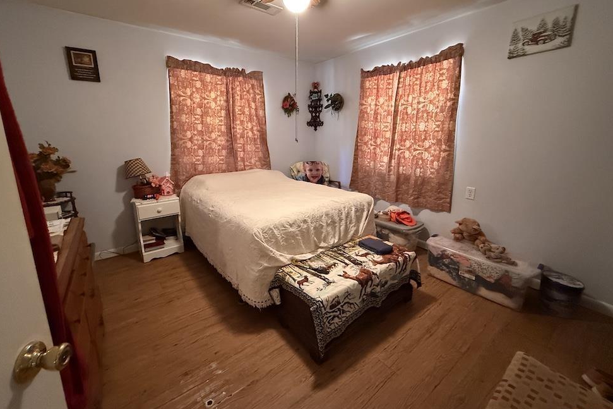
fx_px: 255
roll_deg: +0.1
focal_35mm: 15
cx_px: 302
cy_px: 186
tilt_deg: -11.9
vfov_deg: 77.1
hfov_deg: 100.4
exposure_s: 1/60
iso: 1000
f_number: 2.2
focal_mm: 2.22
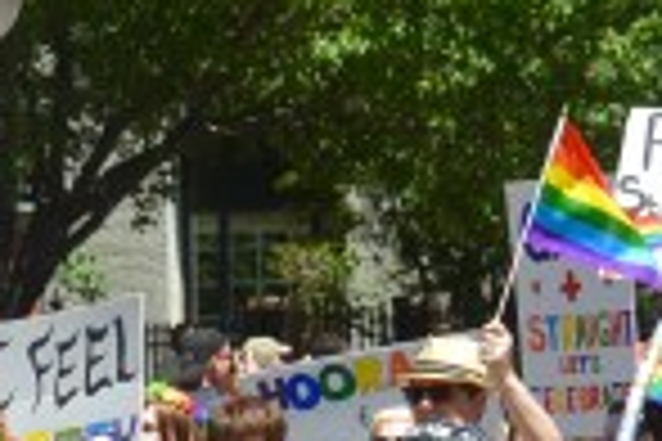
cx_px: 254
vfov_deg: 5.2
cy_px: 709
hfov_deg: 7.8
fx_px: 4854
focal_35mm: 264
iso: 160
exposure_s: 1/1600
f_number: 3.8
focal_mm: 30
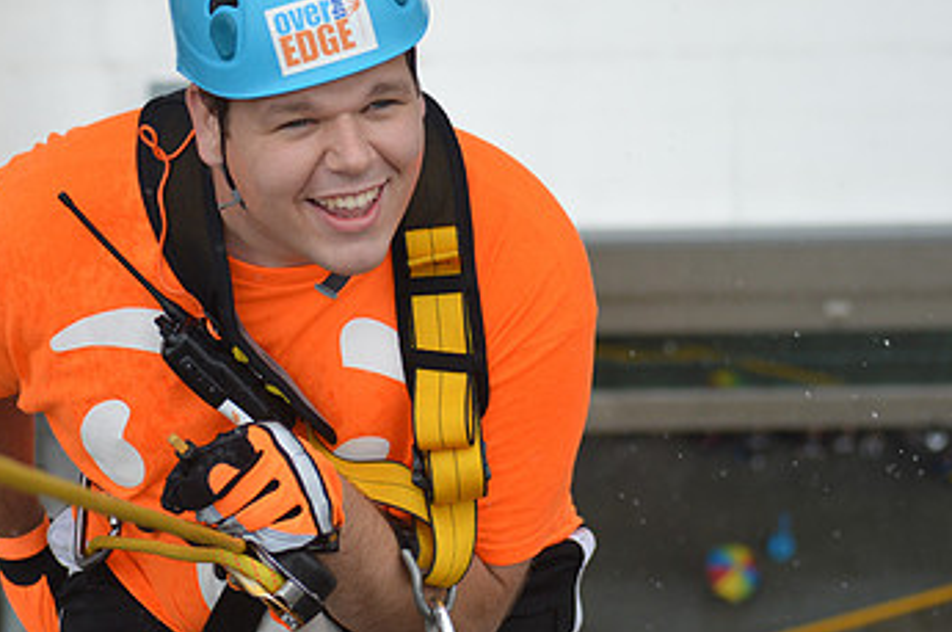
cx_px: 298
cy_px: 309
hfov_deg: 14.8
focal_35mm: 139
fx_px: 3666
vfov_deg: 9.9
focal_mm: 55
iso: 400
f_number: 4.5
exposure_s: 1/1000
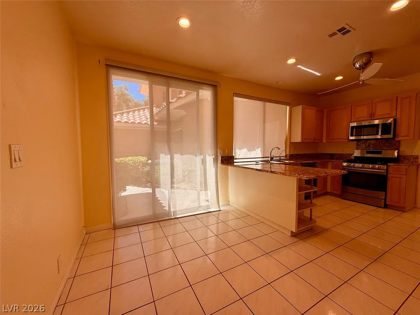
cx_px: 210
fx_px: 170
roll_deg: -0.8
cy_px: 158
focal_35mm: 14
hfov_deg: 102.1
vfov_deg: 85.7
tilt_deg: -3.7
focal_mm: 2.22
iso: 40
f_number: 2.2
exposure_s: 1/101
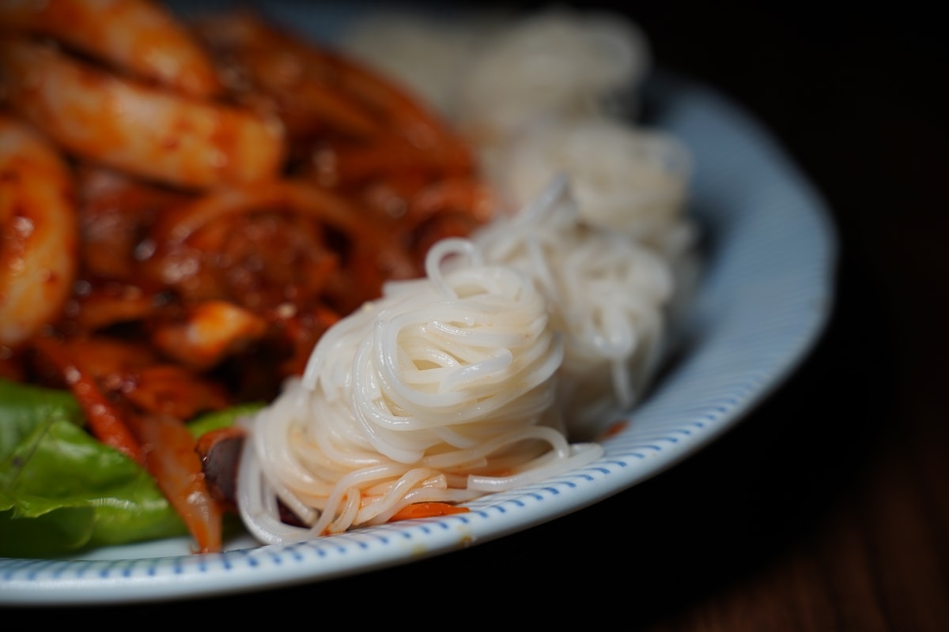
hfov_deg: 27.0
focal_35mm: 75
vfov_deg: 18.2
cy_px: 316
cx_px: 474
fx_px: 1977
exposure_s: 1/80
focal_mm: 75
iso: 100
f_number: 4
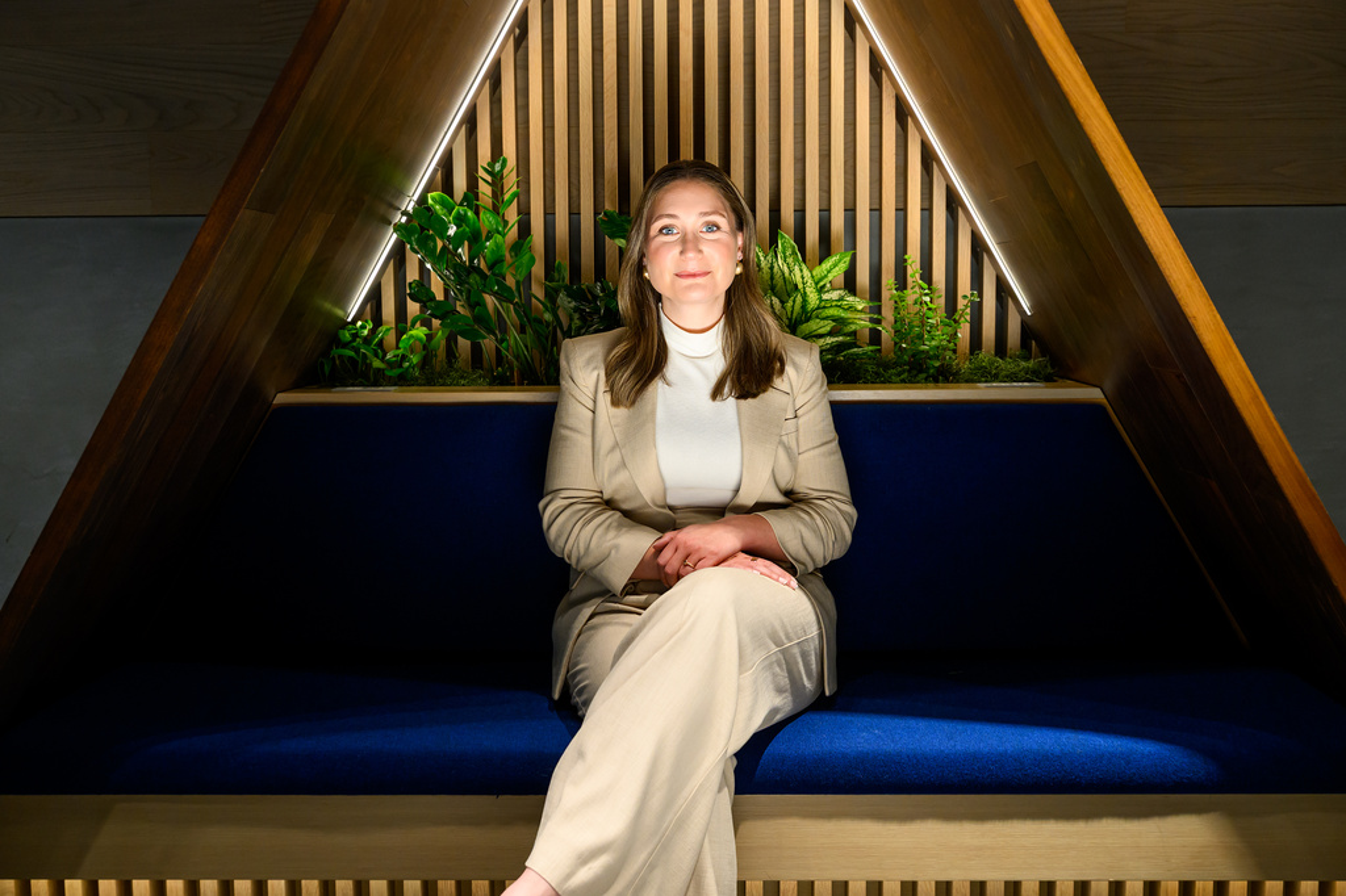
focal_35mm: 32
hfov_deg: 58.0
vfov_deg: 40.5
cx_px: 673
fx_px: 1215
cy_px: 448
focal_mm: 32.5
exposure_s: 1/350
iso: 3200
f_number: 4.8
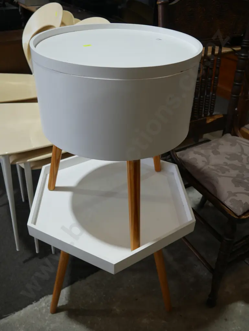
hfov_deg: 46.8
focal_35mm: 30
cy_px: 166
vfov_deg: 59.9
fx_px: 287
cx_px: 124
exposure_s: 1/125
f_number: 3.6
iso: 200
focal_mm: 15
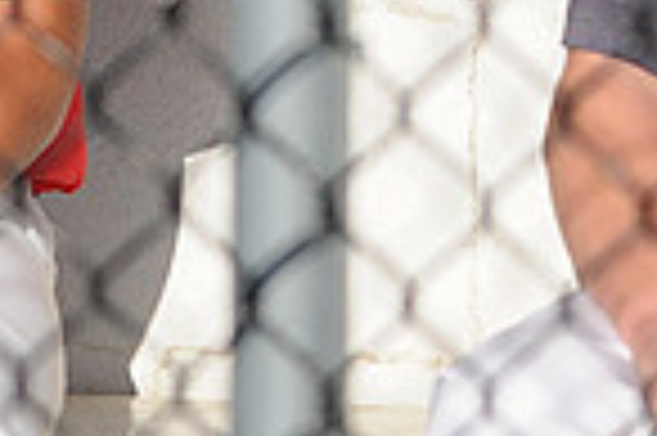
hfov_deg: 1.2
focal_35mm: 1786
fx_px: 32558
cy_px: -263
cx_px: 468
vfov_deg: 0.8
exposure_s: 1/1600
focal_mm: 300
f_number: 4
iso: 200
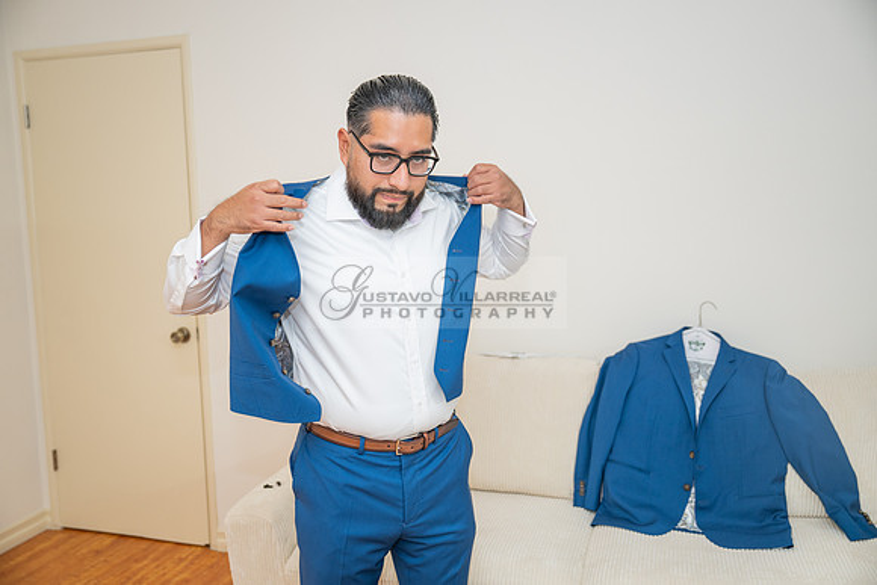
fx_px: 816
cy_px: 292
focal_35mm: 34
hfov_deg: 56.5
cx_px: 438
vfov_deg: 39.4
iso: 400
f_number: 2.8
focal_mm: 33.5
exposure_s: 1/160
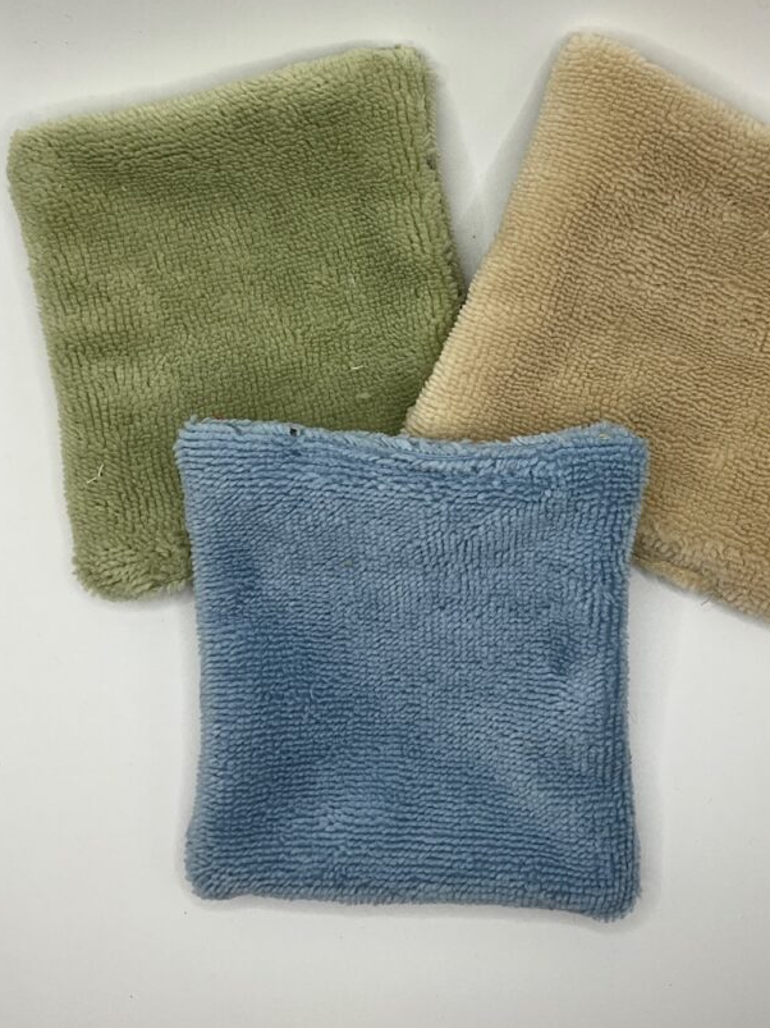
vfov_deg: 49.7
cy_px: 397
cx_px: 477
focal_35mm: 37
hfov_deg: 38.4
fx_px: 1098
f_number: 1.8
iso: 20
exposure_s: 1/187
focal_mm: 3
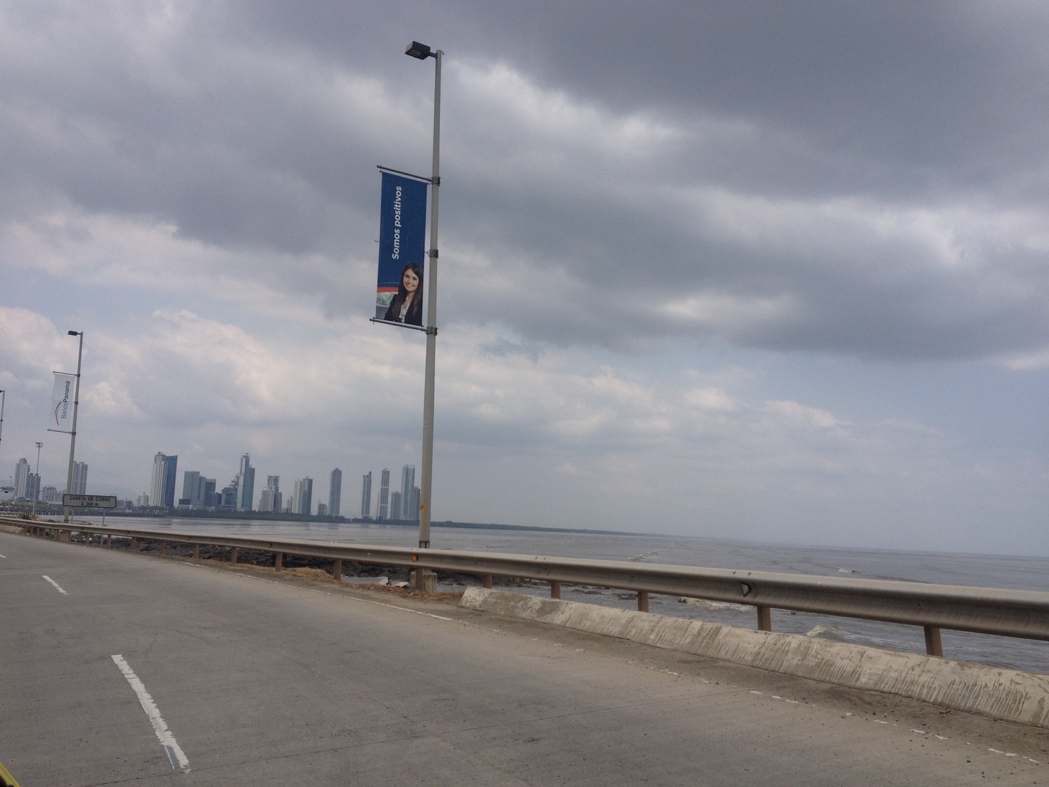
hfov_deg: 52.6
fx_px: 1061
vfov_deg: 40.7
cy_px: 394
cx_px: 524
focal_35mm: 35
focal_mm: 4.28
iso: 50
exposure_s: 1/2404
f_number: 2.4
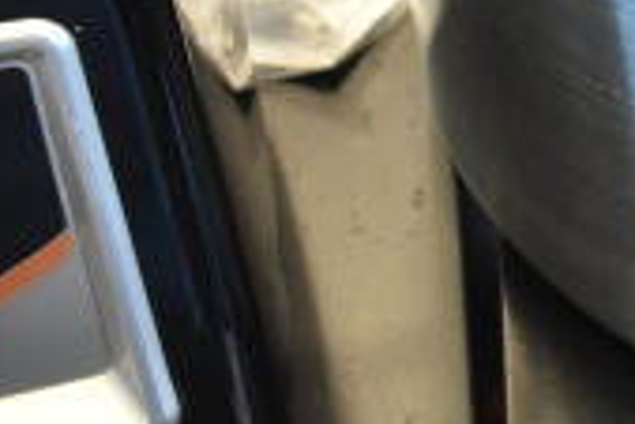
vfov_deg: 10.6
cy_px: -242
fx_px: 2203
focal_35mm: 125
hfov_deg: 14.6
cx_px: 1101
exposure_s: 1/80
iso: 1600
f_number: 4.5
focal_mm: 23
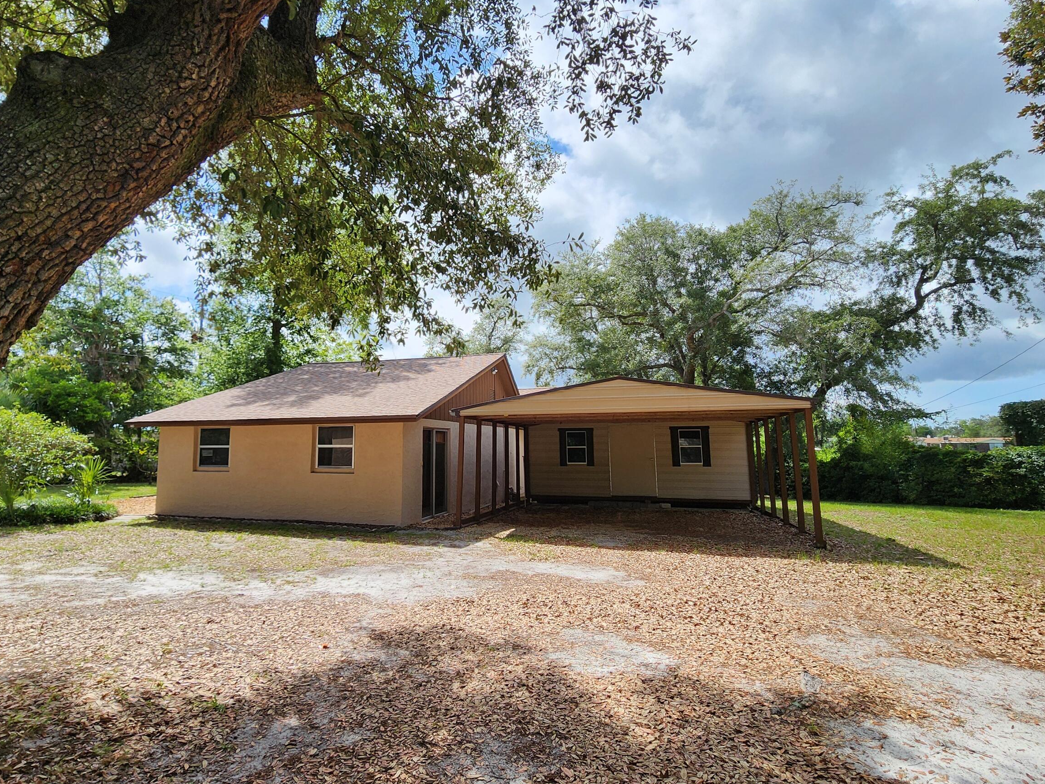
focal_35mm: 17
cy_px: 376
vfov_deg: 74.7
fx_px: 513
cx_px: 460
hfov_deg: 90.6
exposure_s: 1/1668
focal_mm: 2.2
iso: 50
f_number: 2.2
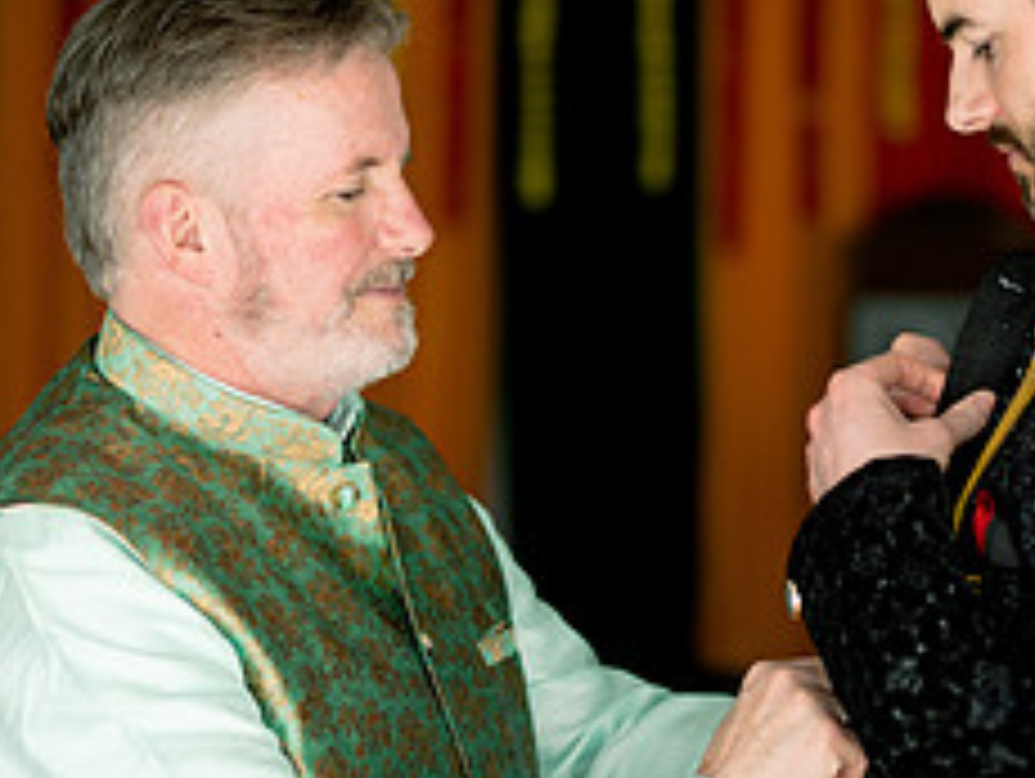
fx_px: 3622
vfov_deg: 12.3
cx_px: 666
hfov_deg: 16.2
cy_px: 286
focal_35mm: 121
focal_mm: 50
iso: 320
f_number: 1.4
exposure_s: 1/320
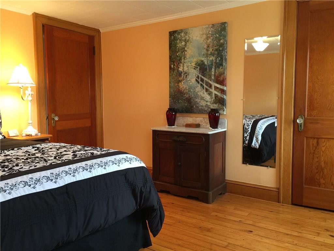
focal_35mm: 29
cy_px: 126
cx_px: 167
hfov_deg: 61.7
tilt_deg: -6.3
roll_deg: +0.6
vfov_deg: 48.2
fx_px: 280
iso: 40
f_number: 2.2
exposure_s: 1/15
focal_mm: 4.15
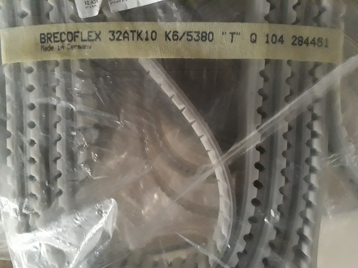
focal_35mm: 27
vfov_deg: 51.4
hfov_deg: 65.3
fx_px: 279
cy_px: 134
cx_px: 179
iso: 800
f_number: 1.9
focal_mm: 3.6
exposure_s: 1/17
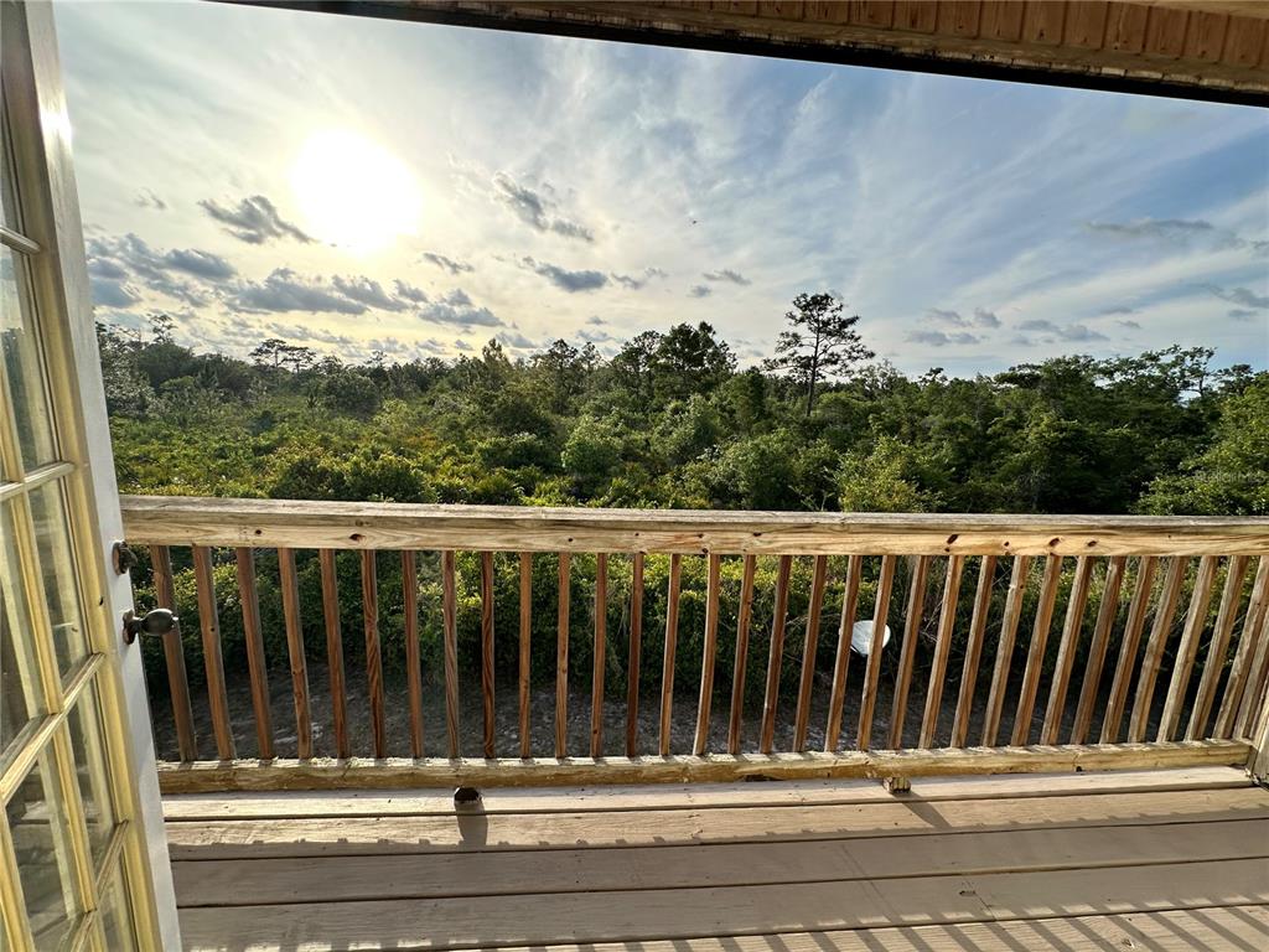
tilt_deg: -10.3
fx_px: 513
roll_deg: -2.1
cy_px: 476
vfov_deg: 85.7
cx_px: 634
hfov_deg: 102.1
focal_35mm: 14
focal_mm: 2.22
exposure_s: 1/1114
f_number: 2.2
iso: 50
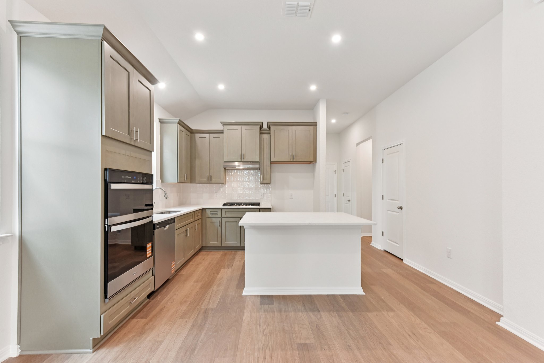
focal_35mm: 16
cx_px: 272
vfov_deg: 73.8
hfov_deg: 96.7
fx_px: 242
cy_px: 182
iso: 400
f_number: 9
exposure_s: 1/20
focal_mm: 16
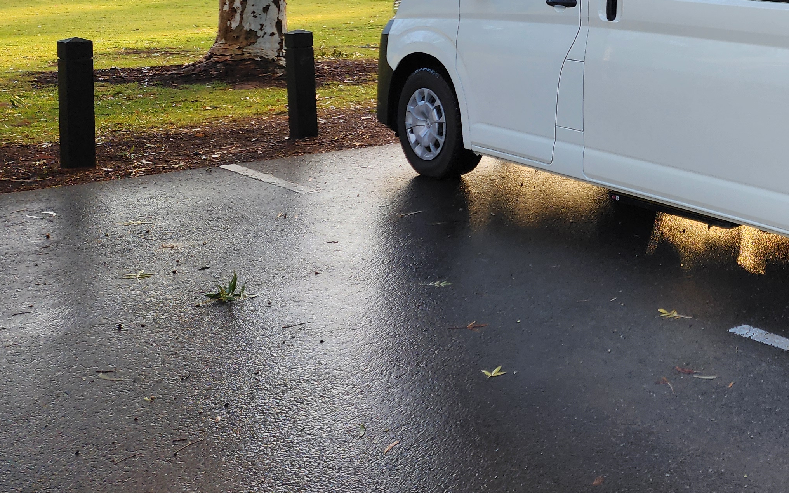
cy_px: 21
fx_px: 1032
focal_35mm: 48
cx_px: 764
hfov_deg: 37.9
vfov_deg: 25.7
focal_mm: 6.4
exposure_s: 1/180
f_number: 1.8
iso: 25
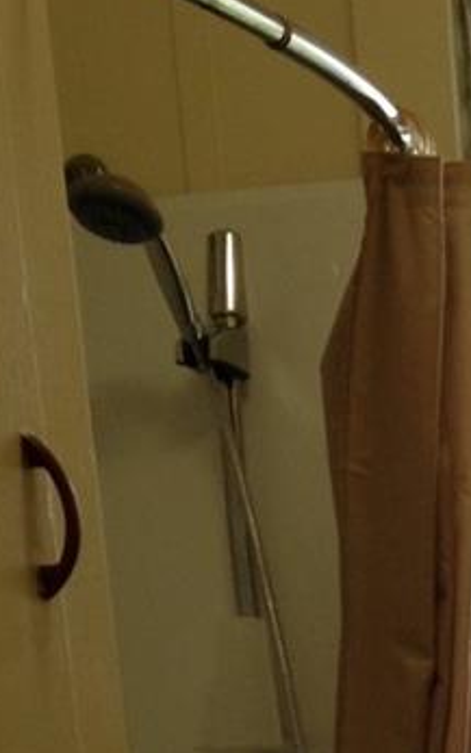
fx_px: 2484
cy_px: 1248
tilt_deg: -14.9
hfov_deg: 10.5
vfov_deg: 15.4
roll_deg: +2.8
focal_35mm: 121
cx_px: 684
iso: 64
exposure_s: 1/20
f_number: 2.4
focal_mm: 4.12
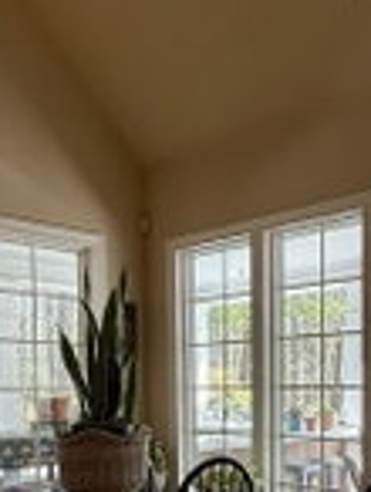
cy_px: 421
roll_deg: -0.9
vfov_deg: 38.9
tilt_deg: -2.6
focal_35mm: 46
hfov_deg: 30.9
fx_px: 655
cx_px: 293
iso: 80
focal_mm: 2.22
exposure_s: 1/120
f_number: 2.2
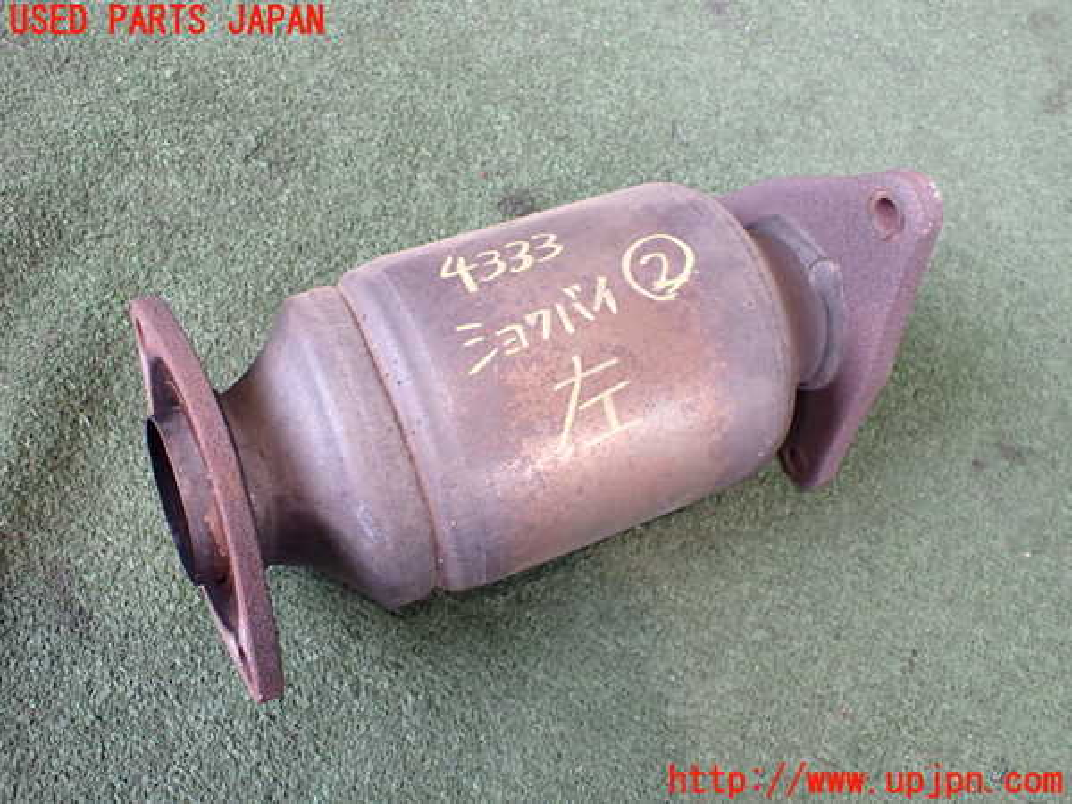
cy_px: 402
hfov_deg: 60.0
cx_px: 536
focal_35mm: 30
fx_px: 929
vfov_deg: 46.8
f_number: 2.3
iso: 640
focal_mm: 5.4
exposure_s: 1/125
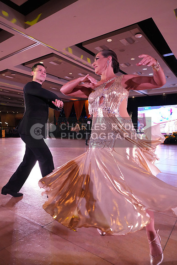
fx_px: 177
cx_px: 88
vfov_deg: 73.7
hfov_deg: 53.2
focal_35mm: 24
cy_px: 132
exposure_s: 1/400
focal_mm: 24
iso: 6400
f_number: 5.6
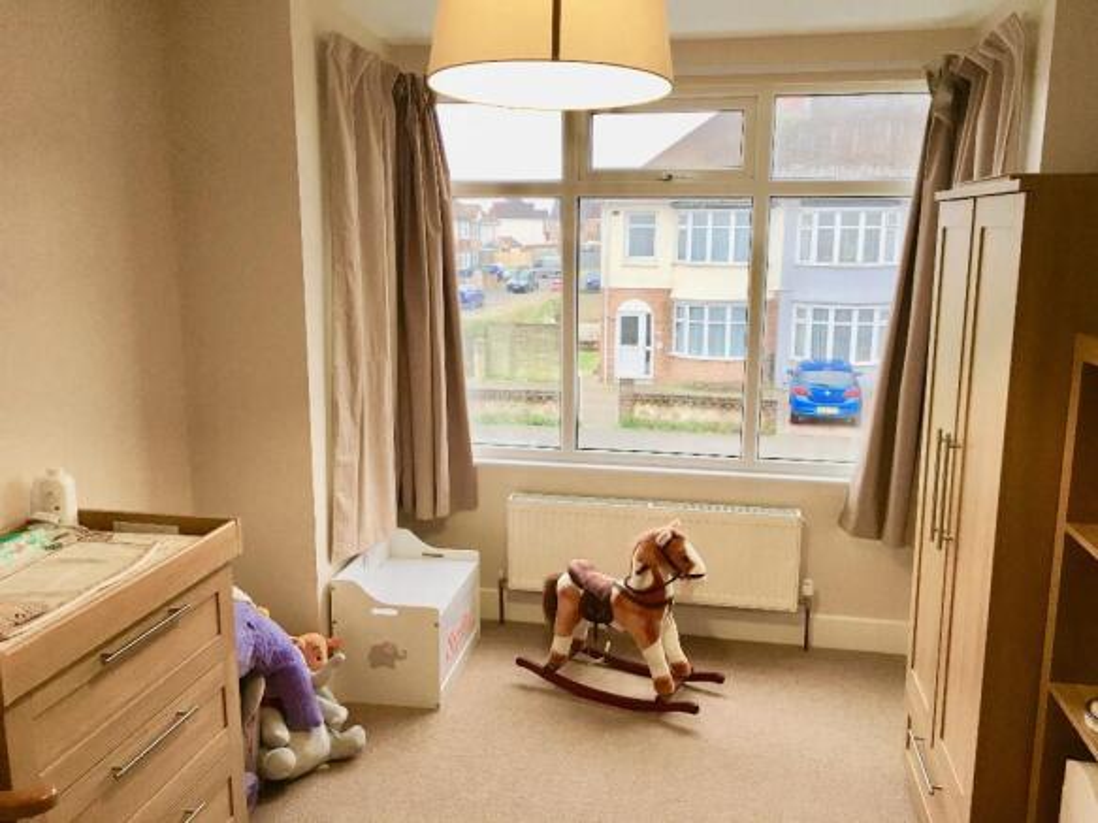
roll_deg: -0.3
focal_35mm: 29
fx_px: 920
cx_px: 549
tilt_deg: -10.7
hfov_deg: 61.7
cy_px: 412
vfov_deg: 48.2
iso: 40
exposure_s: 1/33
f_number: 2.2
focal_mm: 4.15
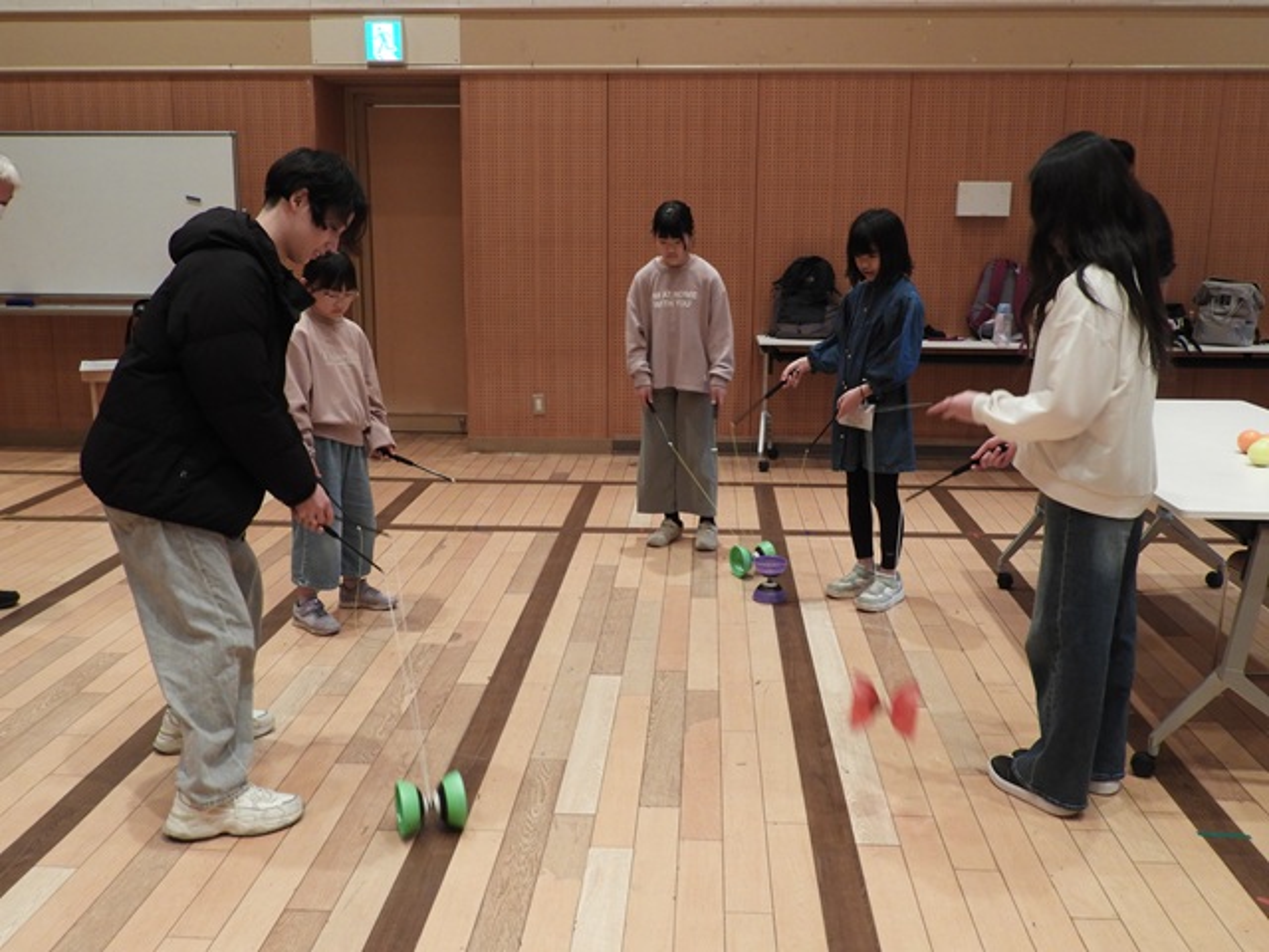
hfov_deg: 55.4
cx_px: 634
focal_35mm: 33
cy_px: 476
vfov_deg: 42.9
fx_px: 1210
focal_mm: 5.9
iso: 250
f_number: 3.6
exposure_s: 1/30
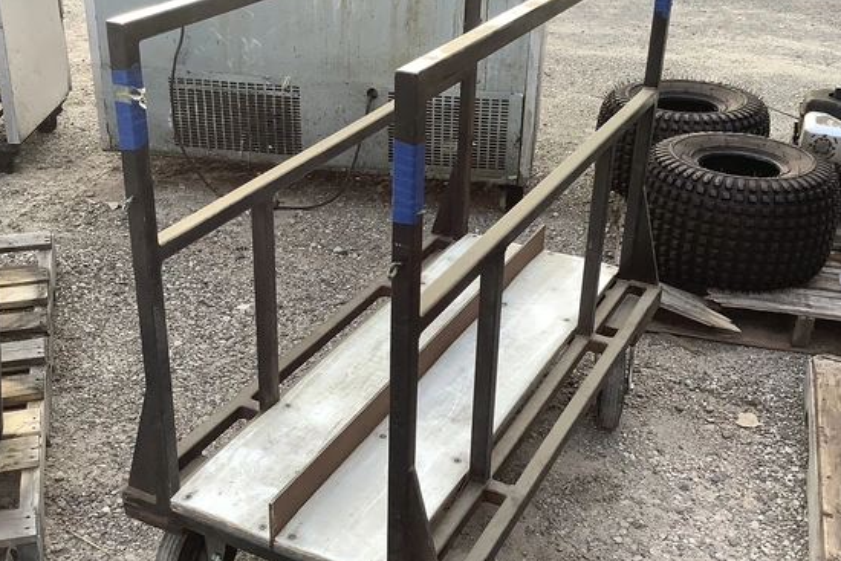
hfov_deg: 44.5
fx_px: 1028
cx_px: 387
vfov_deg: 30.5
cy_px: 293
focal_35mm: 44
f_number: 2.4
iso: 50
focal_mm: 3.3
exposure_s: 1/120
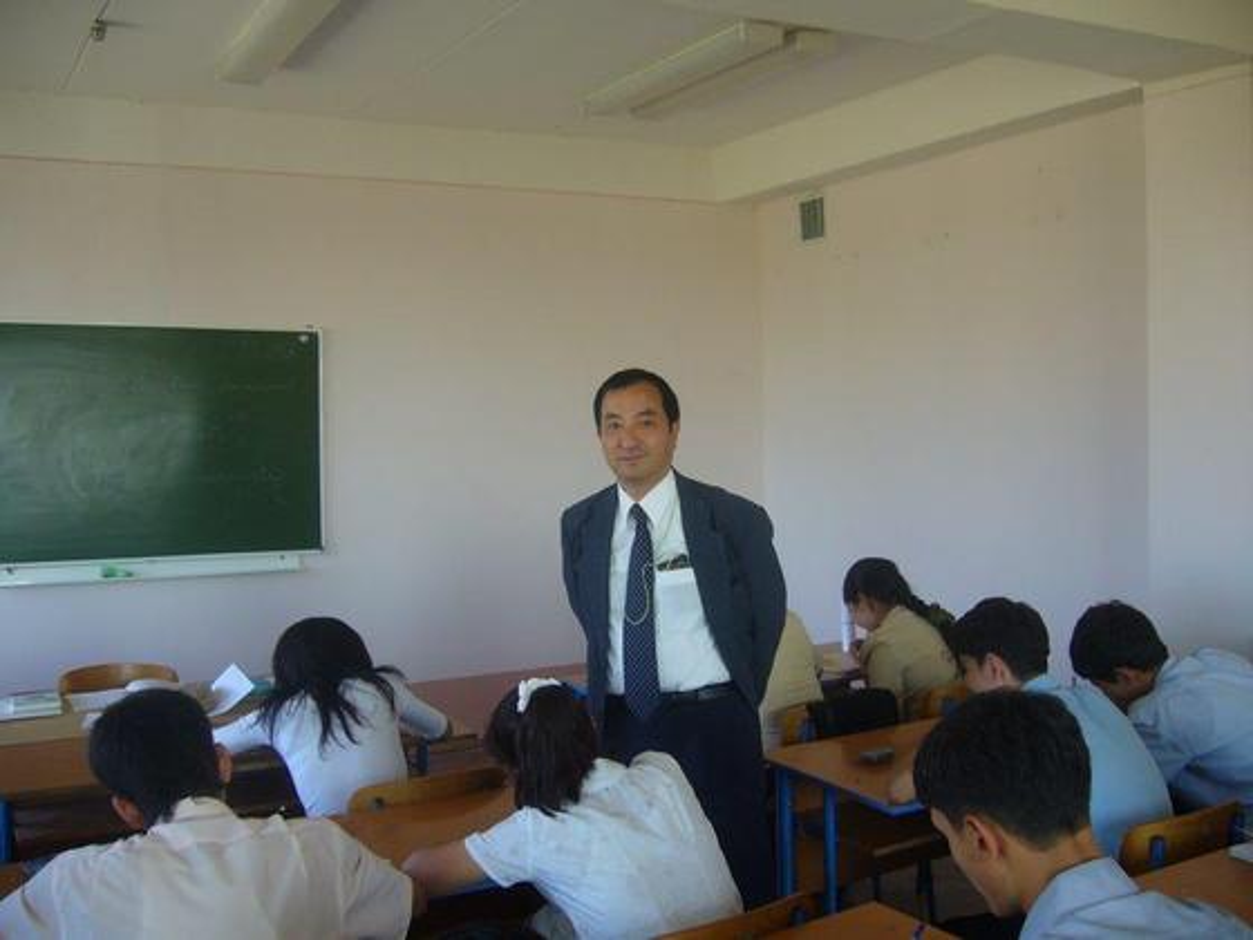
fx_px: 1267
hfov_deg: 52.6
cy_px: 470
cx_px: 626
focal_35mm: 35
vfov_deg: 40.7
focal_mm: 5.8
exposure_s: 1/50
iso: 100
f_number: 2.8
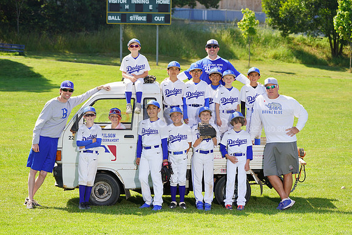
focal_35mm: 116
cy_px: 118
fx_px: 1134
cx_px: 176
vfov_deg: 11.8
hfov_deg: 17.6
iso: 100
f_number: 6.3
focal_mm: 116
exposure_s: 1/250
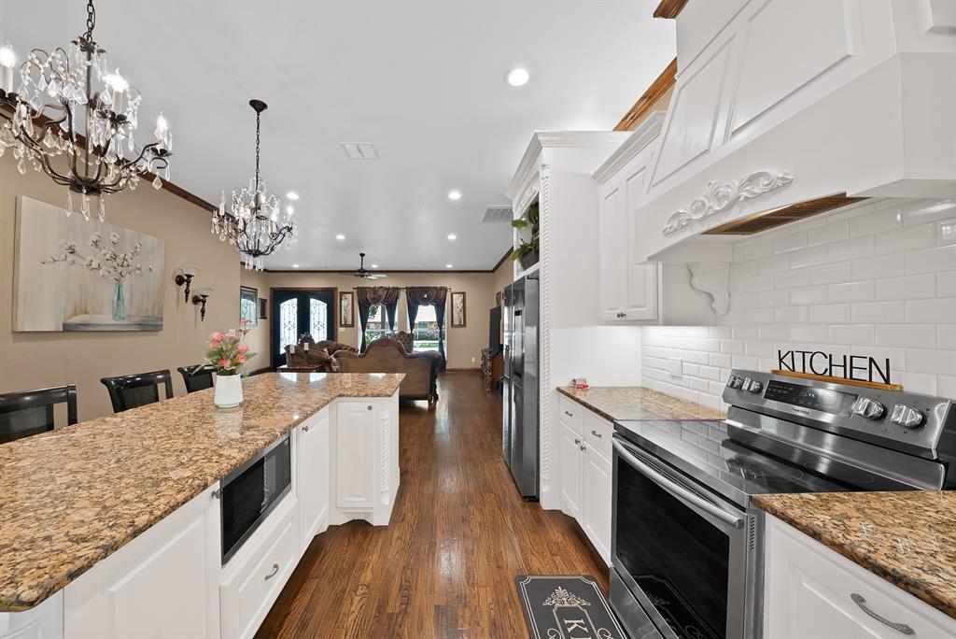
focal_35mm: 12
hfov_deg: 112.6
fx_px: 319
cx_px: 478
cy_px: 320
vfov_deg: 90.1
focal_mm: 12
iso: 640
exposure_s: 1/2.5
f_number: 9
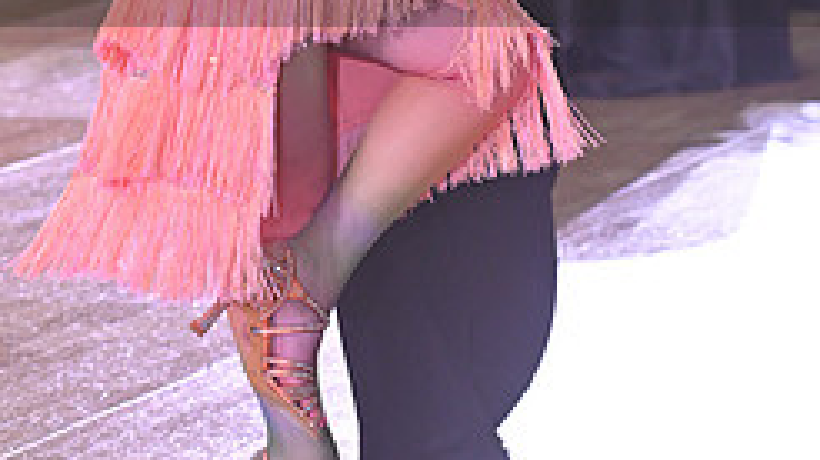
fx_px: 6562
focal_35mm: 302
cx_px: 398
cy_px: -83
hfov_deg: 7.2
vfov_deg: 4.0
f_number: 5
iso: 2000
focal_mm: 122
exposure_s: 1/320
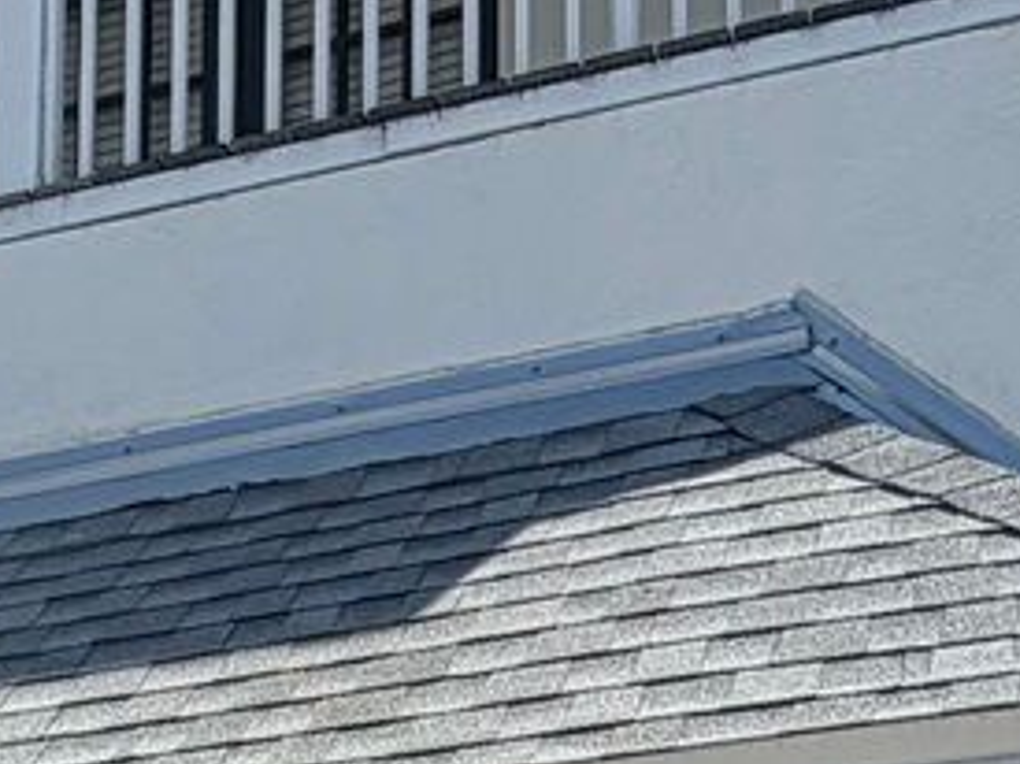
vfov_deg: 13.0
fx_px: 3004
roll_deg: -1.6
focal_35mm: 102
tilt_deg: +10.5
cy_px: 1398
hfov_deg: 18.7
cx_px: -19
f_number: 2.2
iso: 20
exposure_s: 1/770
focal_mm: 2.22
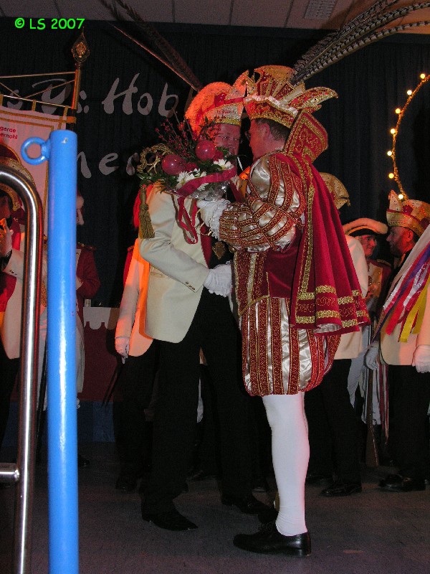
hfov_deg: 36.0
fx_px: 663
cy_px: 287
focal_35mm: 40
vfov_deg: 46.8
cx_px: 215
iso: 200
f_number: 4.1
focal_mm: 10.2
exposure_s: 1/60.1
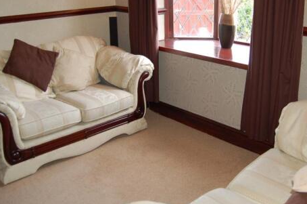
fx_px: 332
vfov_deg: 33.9
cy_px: 76
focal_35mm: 39
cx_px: 197
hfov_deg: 49.0
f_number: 3.5
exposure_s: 1/60
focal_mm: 18
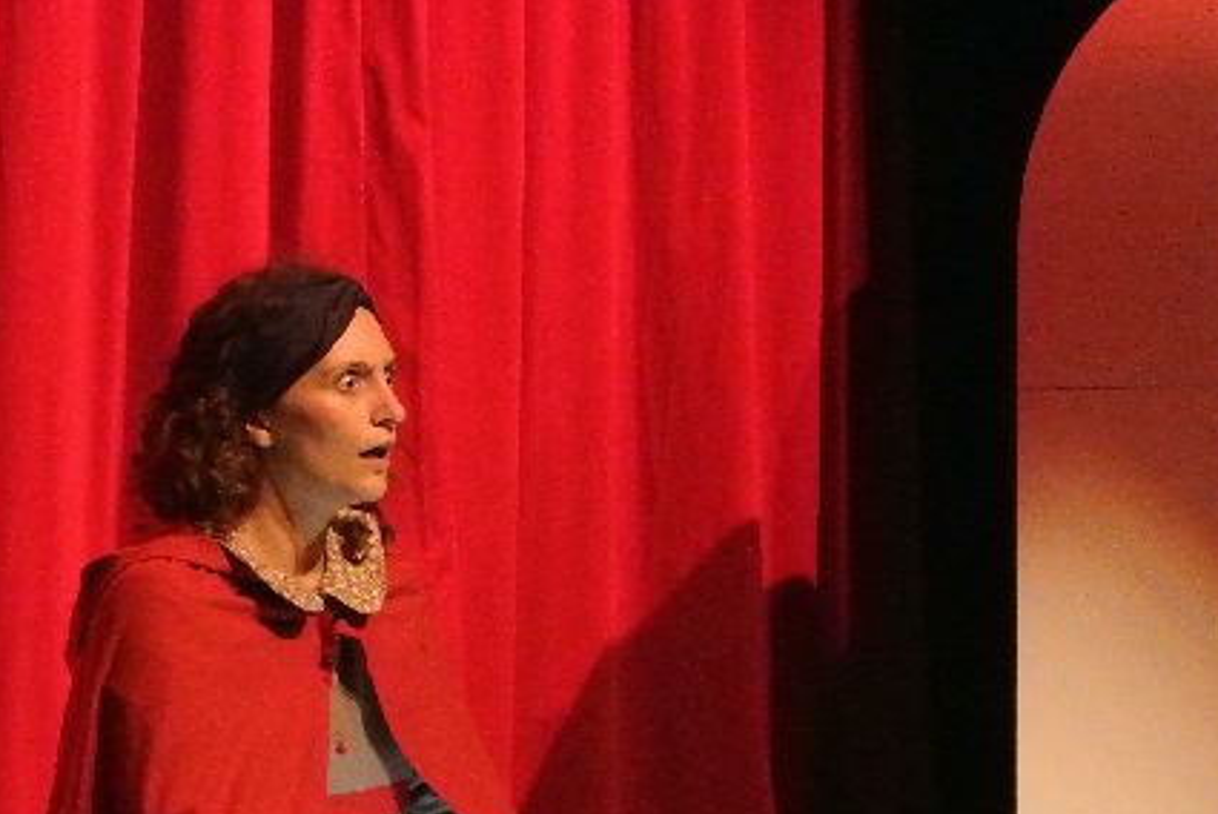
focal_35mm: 209
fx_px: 7076
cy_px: 649
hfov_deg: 9.8
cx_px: 332
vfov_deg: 6.6
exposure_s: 1/80
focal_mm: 41.2
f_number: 4
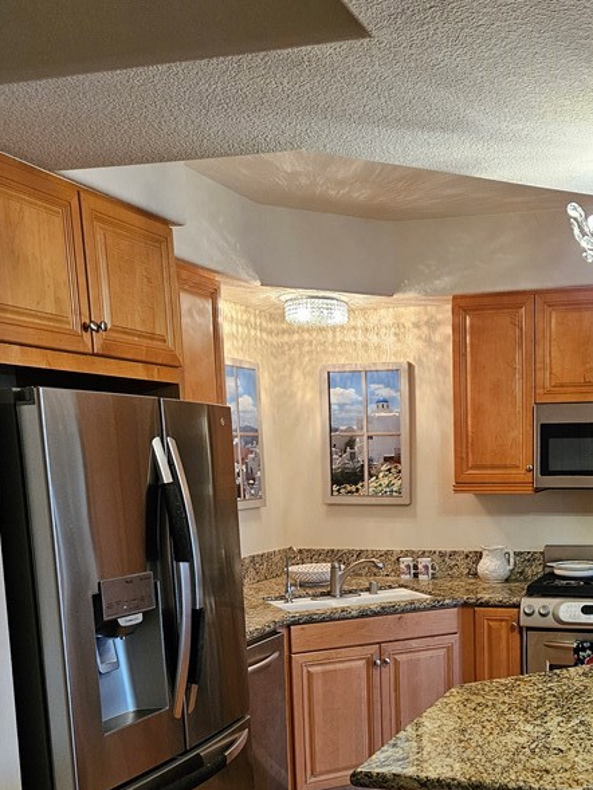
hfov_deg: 34.5
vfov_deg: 45.1
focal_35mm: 40
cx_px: 498
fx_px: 913
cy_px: 600
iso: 500
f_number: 1.8
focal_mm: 5.4
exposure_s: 1/120
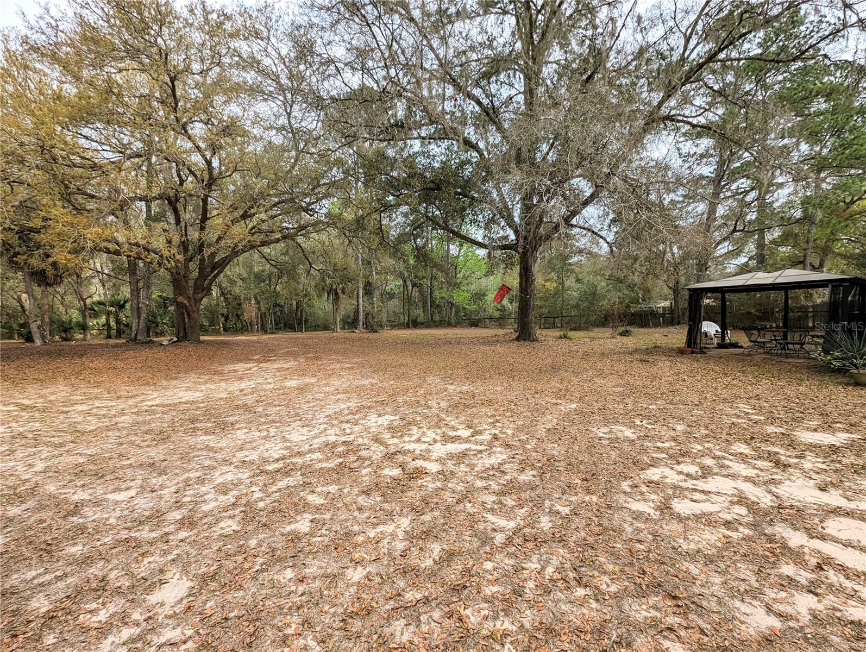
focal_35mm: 13
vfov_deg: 90.1
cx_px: 433
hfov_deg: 106.1
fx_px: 326
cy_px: 326
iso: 49
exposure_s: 1/1575
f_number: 2.2
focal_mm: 1.95
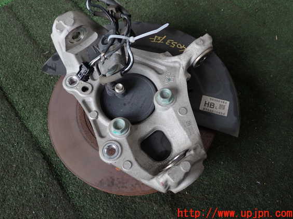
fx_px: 271
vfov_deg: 44.1
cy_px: 103
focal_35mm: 32
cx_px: 139
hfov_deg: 56.8
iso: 200
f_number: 2.3
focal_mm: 5.4
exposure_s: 1/40
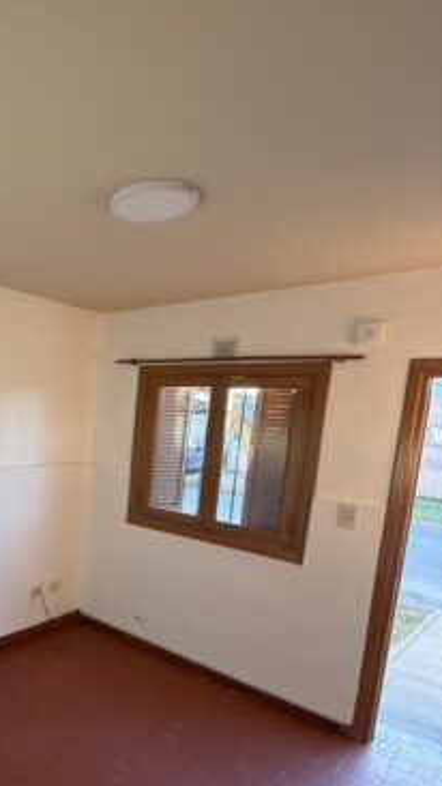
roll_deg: -2.7
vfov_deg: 73.3
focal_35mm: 25
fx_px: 521
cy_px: 470
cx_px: -39
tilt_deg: -5.3
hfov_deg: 38.5
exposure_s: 1/99
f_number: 2.2
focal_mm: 2.22
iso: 160
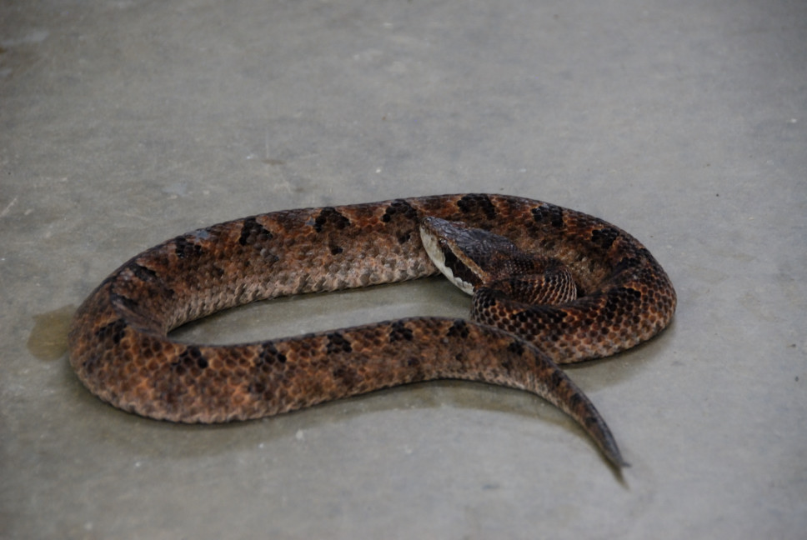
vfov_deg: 7.1
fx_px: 4376
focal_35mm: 195
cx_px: 404
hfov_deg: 10.5
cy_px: 270
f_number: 5.6
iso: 800
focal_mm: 130
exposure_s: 1/20
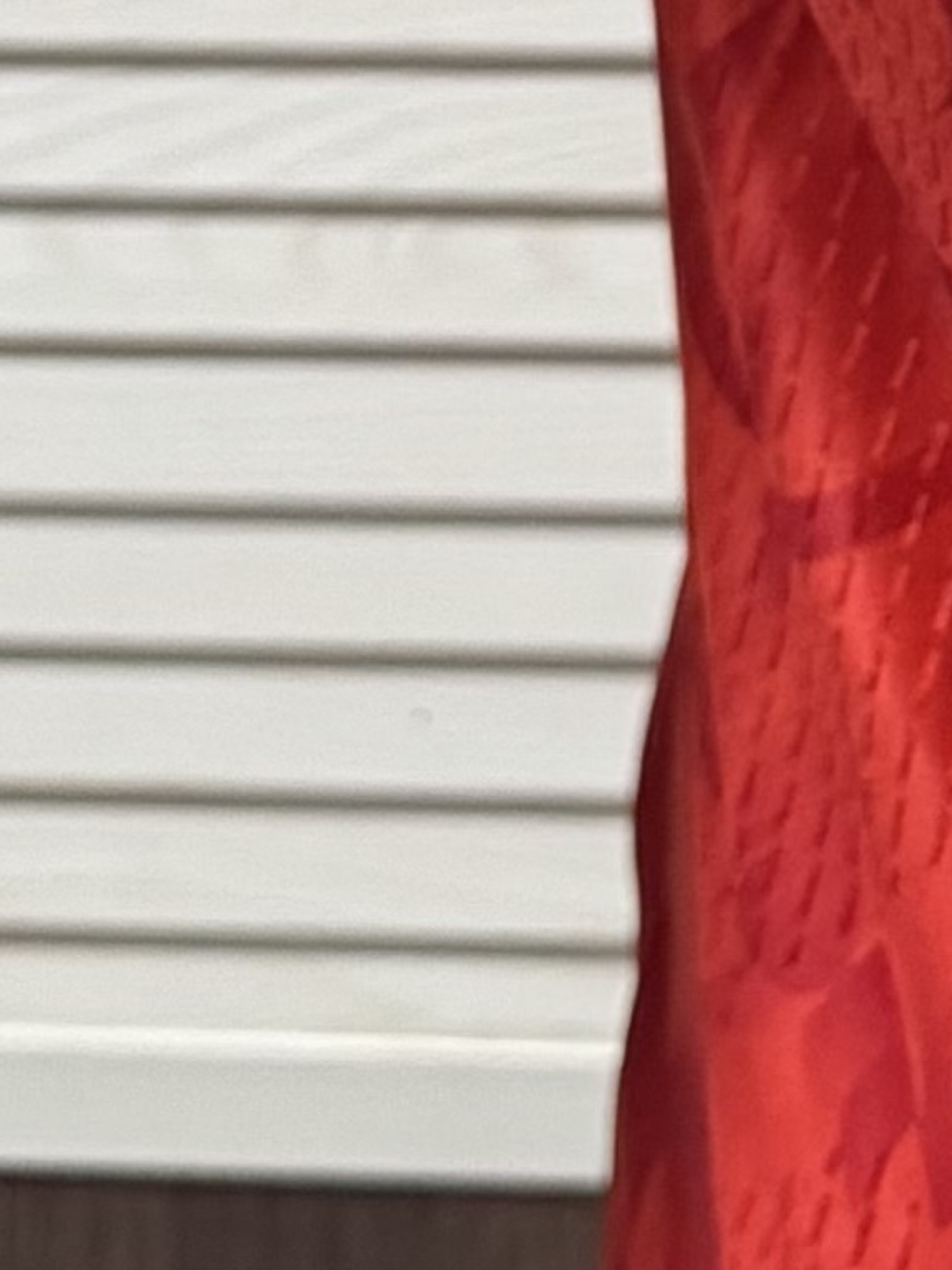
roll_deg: +0.5
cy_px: -1154
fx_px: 6567
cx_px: 2055
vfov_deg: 10.3
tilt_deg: -8.5
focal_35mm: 179
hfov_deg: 7.8
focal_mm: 6.76
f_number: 1.78
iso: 500
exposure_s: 1/60
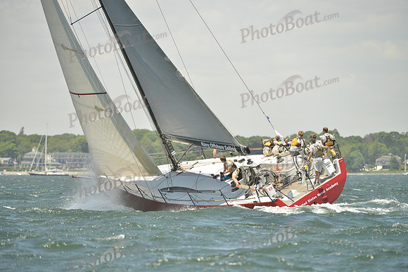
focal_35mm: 310
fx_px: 3514
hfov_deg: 6.6
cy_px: 136
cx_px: 204
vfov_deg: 4.4
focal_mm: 310
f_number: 4.5
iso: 200
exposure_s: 1/800
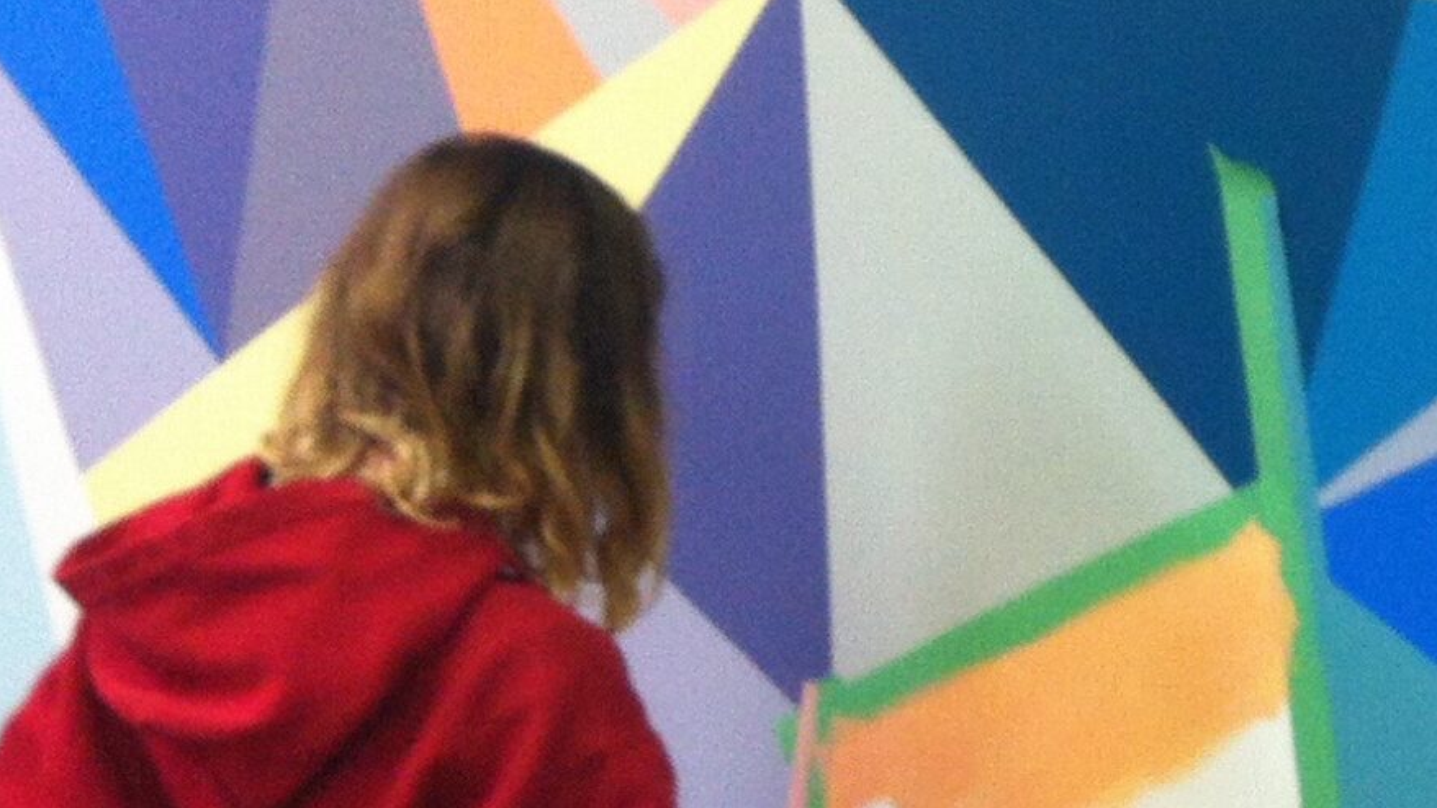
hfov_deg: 18.2
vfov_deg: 10.9
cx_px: 1779
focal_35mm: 111
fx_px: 4230
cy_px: 254
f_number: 2.8
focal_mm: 3.85
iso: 125
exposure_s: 1/15
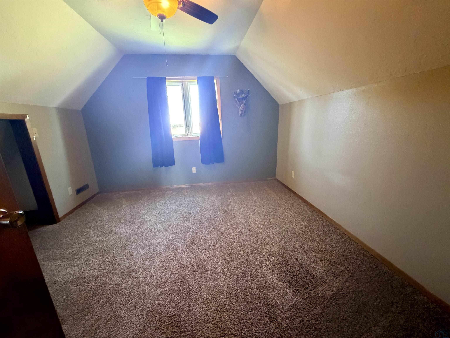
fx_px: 182
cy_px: 169
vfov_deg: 85.7
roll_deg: +2.8
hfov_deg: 102.1
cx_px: 225
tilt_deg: -15.5
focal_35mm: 14
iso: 1250
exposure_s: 1/60
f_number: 2.2
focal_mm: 2.22
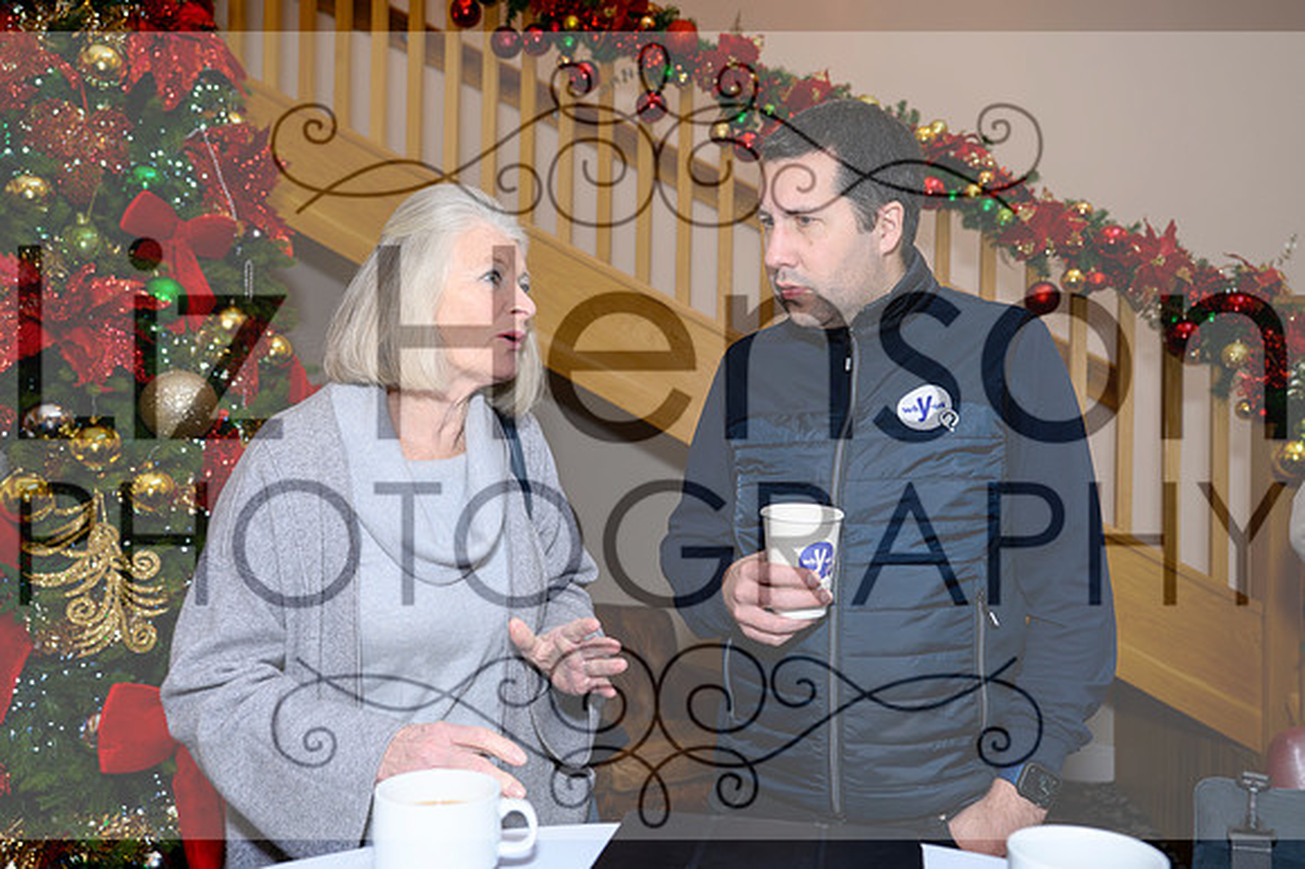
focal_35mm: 30
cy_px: 434
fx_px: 1087
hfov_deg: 62.0
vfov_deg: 43.6
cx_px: 652
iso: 1250
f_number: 4.5
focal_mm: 30
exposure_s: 1/160
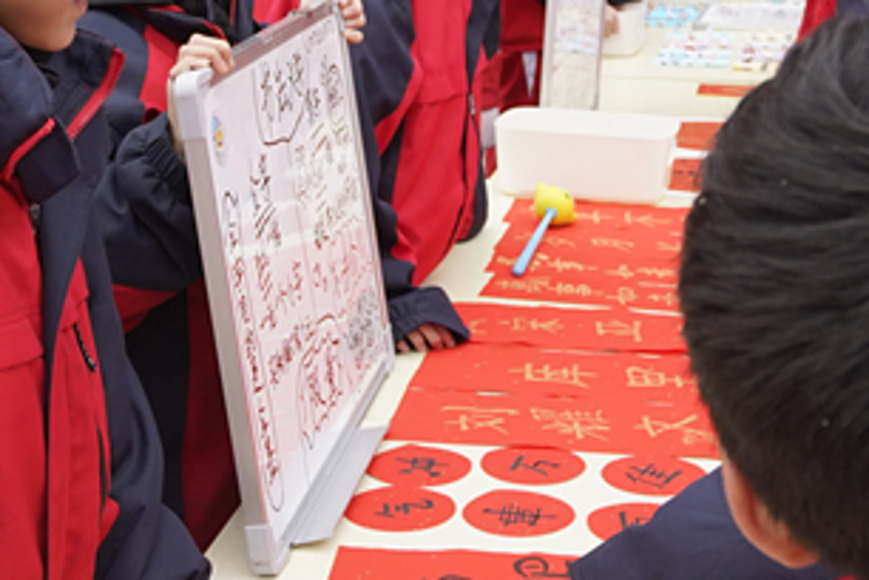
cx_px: 608
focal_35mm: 73
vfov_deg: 18.7
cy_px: 281
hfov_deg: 27.5
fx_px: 1762
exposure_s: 1/250
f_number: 5.6
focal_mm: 21
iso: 500
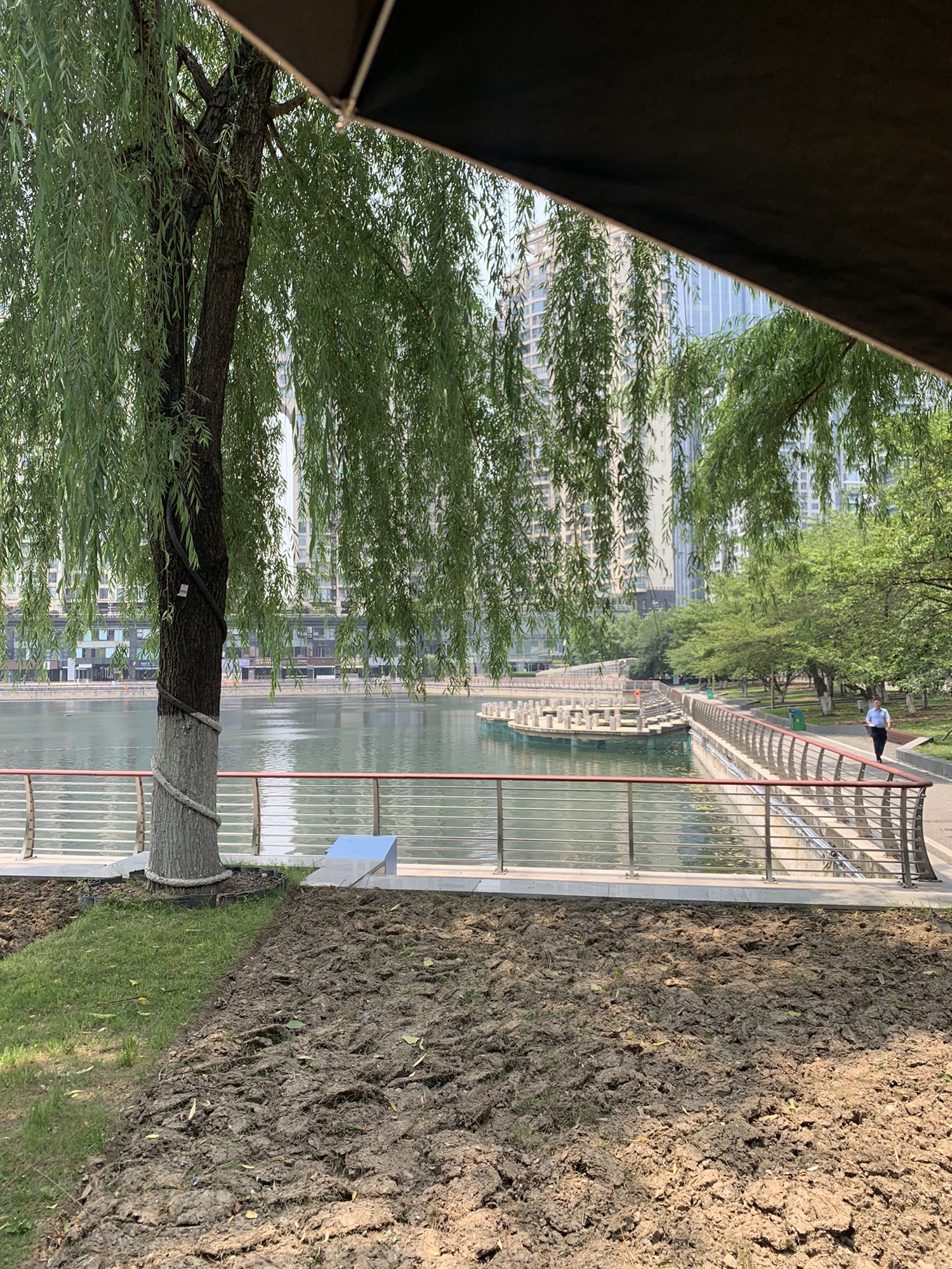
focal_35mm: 26
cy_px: 634
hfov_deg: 53.1
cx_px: 476
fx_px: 953
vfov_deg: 67.3
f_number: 1.8
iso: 25
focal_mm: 4.25
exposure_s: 1/701
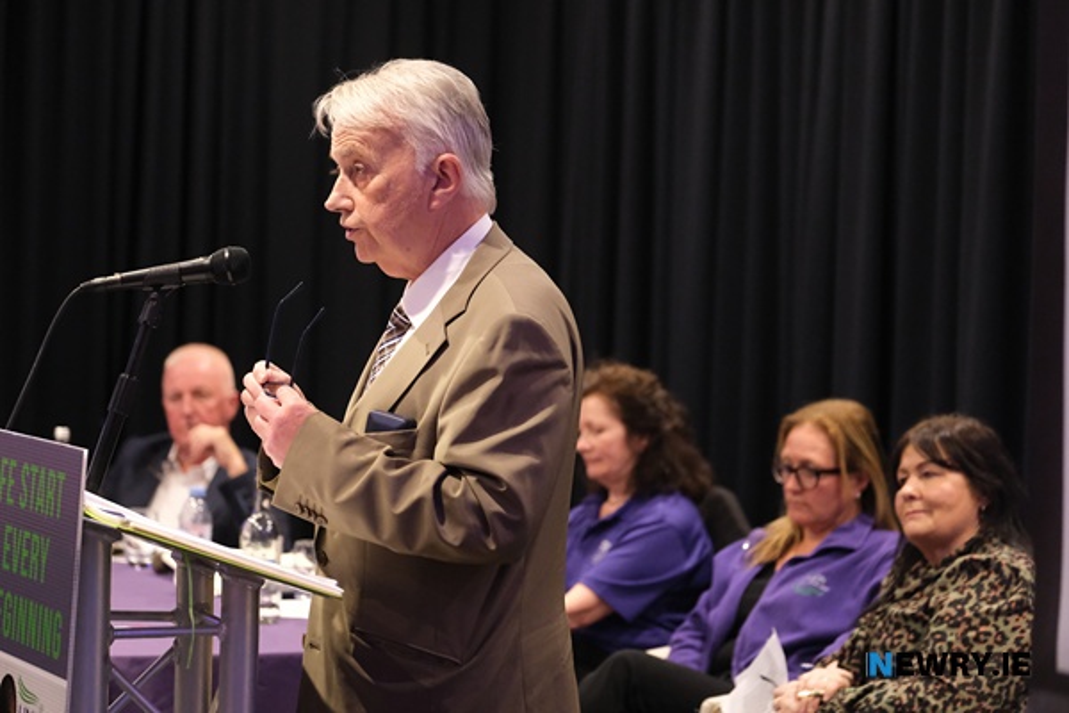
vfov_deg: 12.8
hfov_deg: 19.1
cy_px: 356
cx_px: 534
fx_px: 3177
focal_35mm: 107
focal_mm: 71.5
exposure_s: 1/125
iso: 6400
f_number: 2.8
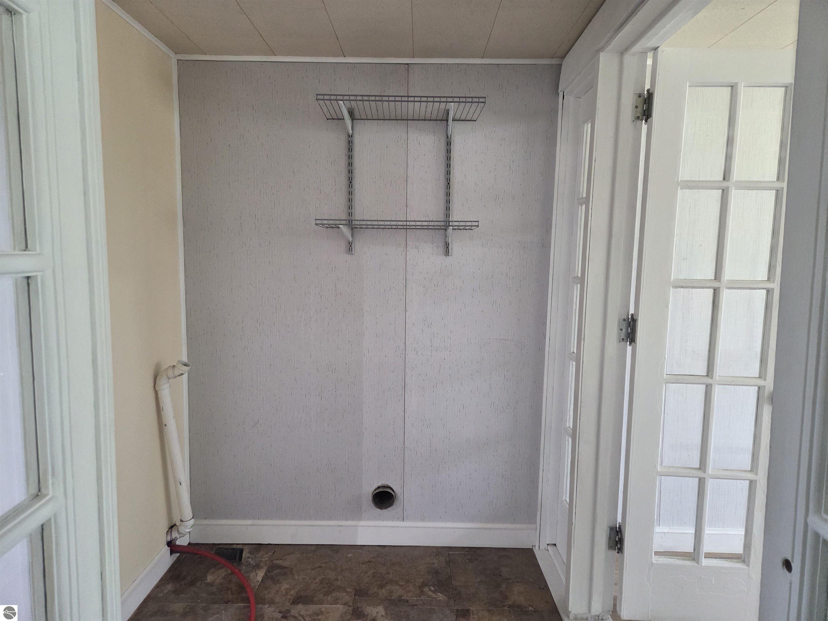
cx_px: 414
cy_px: 310
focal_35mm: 23
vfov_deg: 58.9
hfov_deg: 73.9
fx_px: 550
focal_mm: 5.4
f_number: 1.8
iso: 640
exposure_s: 1/120
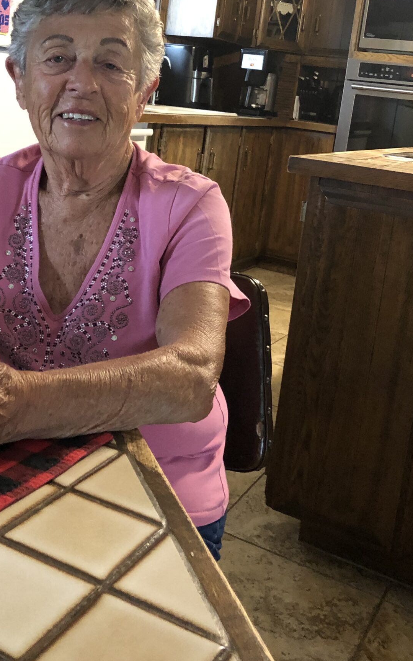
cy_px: 210
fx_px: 793
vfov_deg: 44.5
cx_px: 139
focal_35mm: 44
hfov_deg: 29.0
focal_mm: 4
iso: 80
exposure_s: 1/5
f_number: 1.8
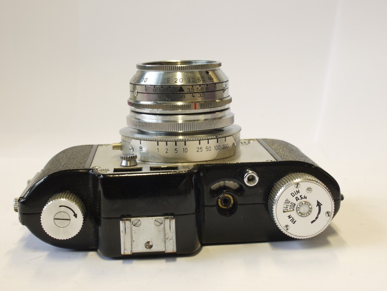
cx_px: 194
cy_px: 146
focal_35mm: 60
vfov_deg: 24.4
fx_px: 671
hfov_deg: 32.2
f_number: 9
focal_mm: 30
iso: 400
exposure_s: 1/15
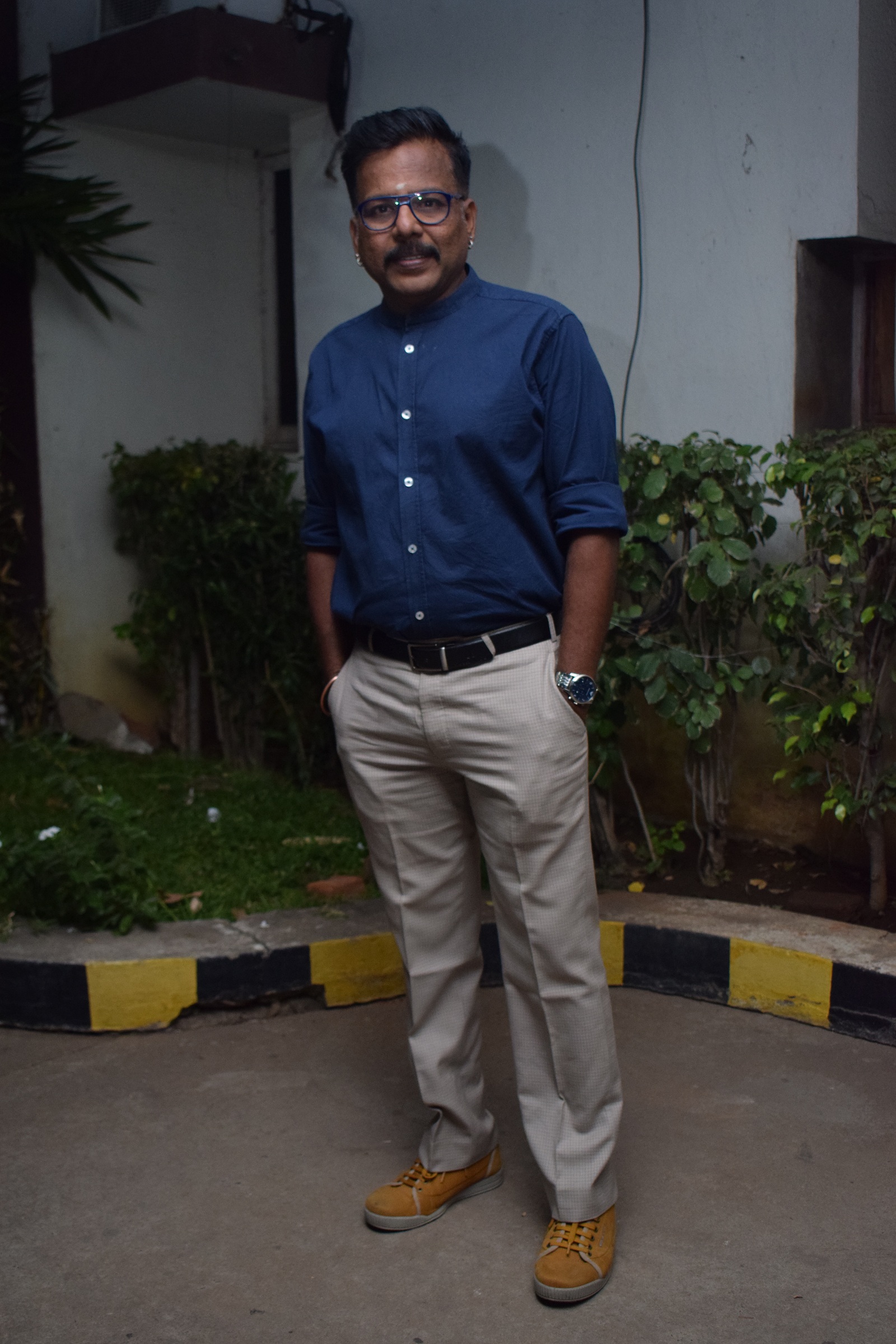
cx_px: 448
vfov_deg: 47.9
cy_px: 672
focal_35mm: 40
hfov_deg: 33.0
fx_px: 1512
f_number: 4.5
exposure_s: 1/125
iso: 1000
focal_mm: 27
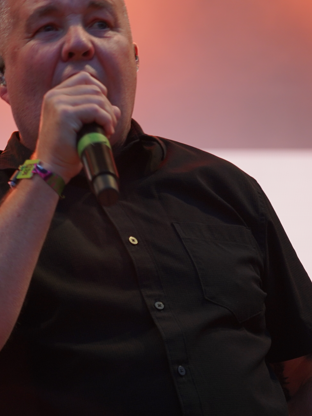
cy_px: 141
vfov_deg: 8.5
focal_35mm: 234
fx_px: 2813
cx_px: 152
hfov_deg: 6.3
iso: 640
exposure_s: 1/160
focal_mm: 105
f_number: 4
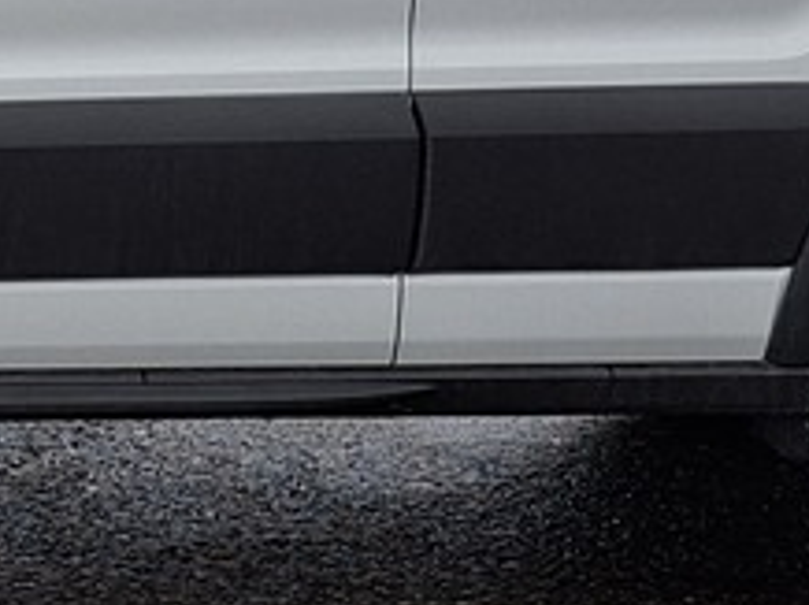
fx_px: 3548
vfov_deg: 9.6
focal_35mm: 152
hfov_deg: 12.7
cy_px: -163
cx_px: -182
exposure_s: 1/120
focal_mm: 5.54
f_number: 1.8
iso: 40
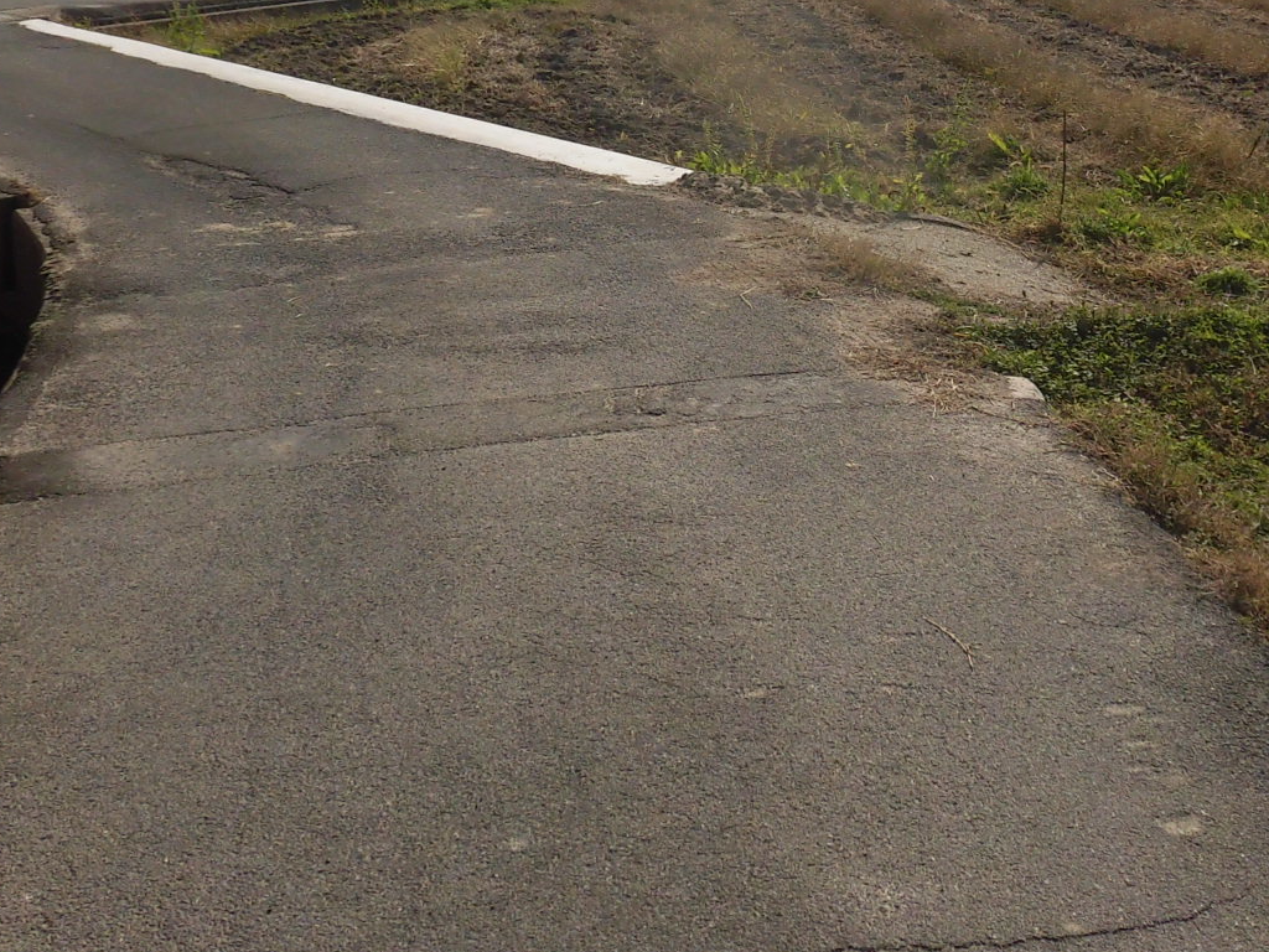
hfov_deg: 39.4
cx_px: 794
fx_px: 1760
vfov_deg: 29.1
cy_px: 108
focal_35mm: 48
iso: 100
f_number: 7.8
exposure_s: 1/400
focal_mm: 4.3
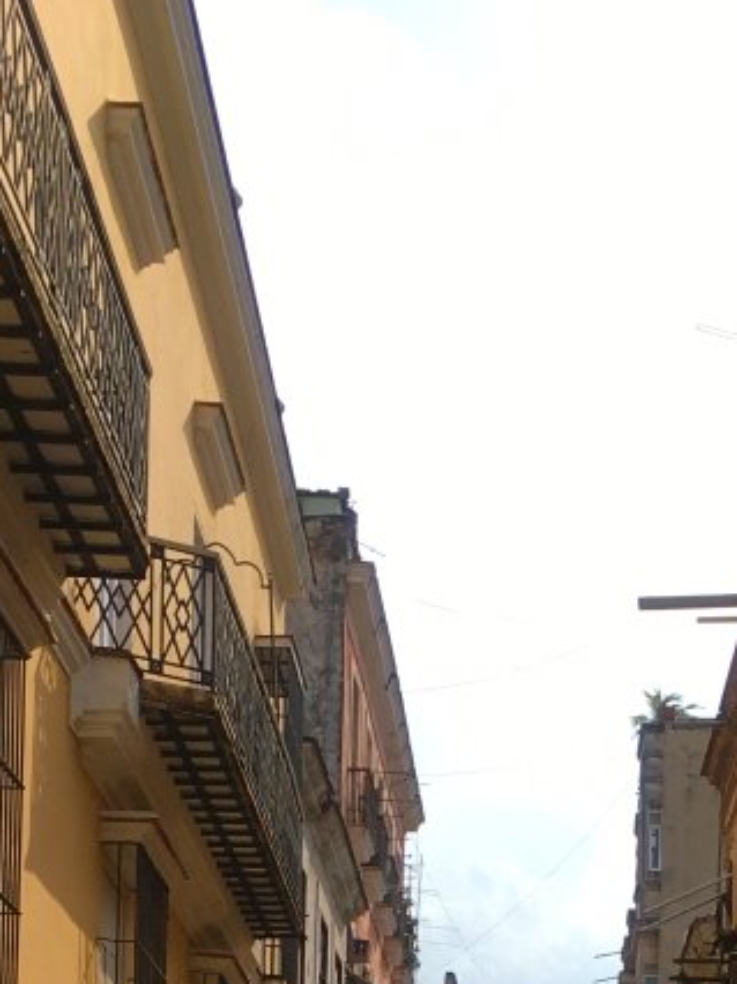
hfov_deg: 15.9
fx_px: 2643
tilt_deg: -0.5
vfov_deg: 18.8
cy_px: 1445
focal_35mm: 93
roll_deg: -1.2
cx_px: 460
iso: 25
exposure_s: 1/2262
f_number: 2.2
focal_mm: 4.15
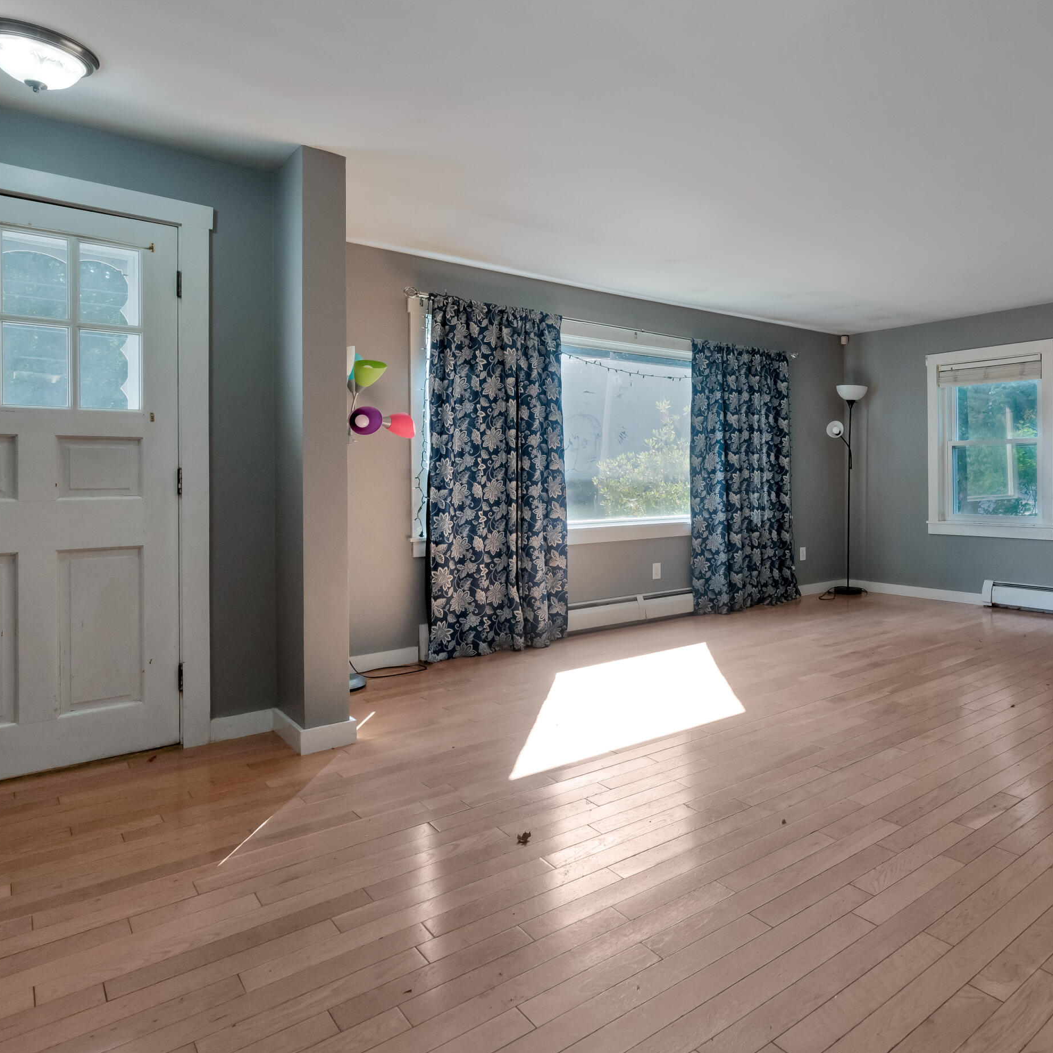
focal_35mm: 22
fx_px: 757
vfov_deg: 69.5
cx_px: 744
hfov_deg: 66.7
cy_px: 487
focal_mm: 16
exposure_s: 1/8000
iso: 3200
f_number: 8
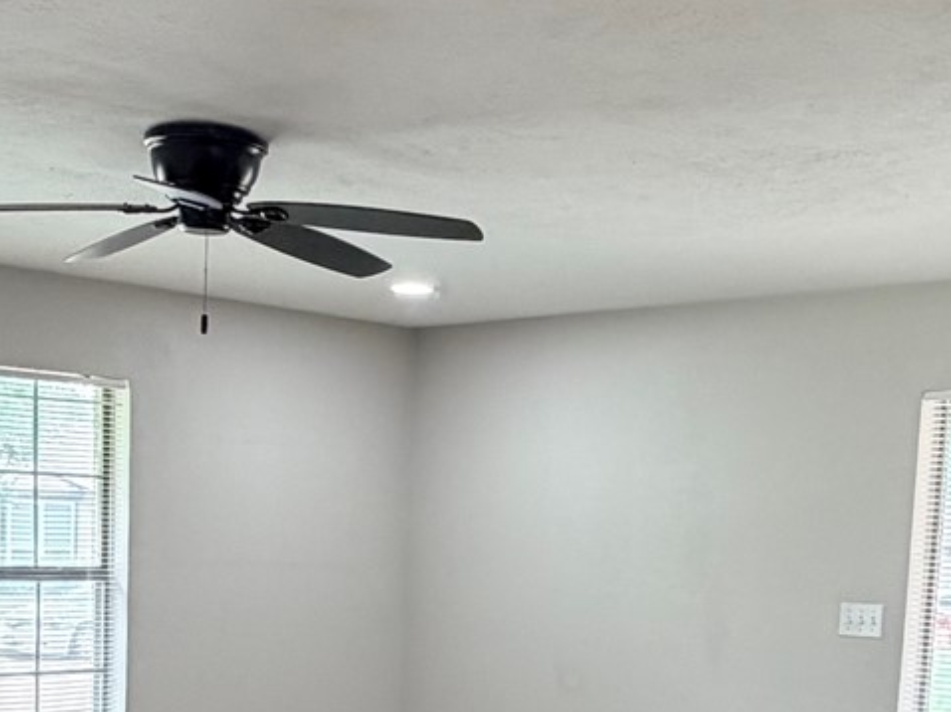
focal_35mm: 60
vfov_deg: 23.4
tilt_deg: -6.9
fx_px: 1648
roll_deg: -2.0
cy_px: 716
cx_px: 378
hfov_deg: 32.1
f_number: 2.2
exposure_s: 1/120
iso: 320
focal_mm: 2.22
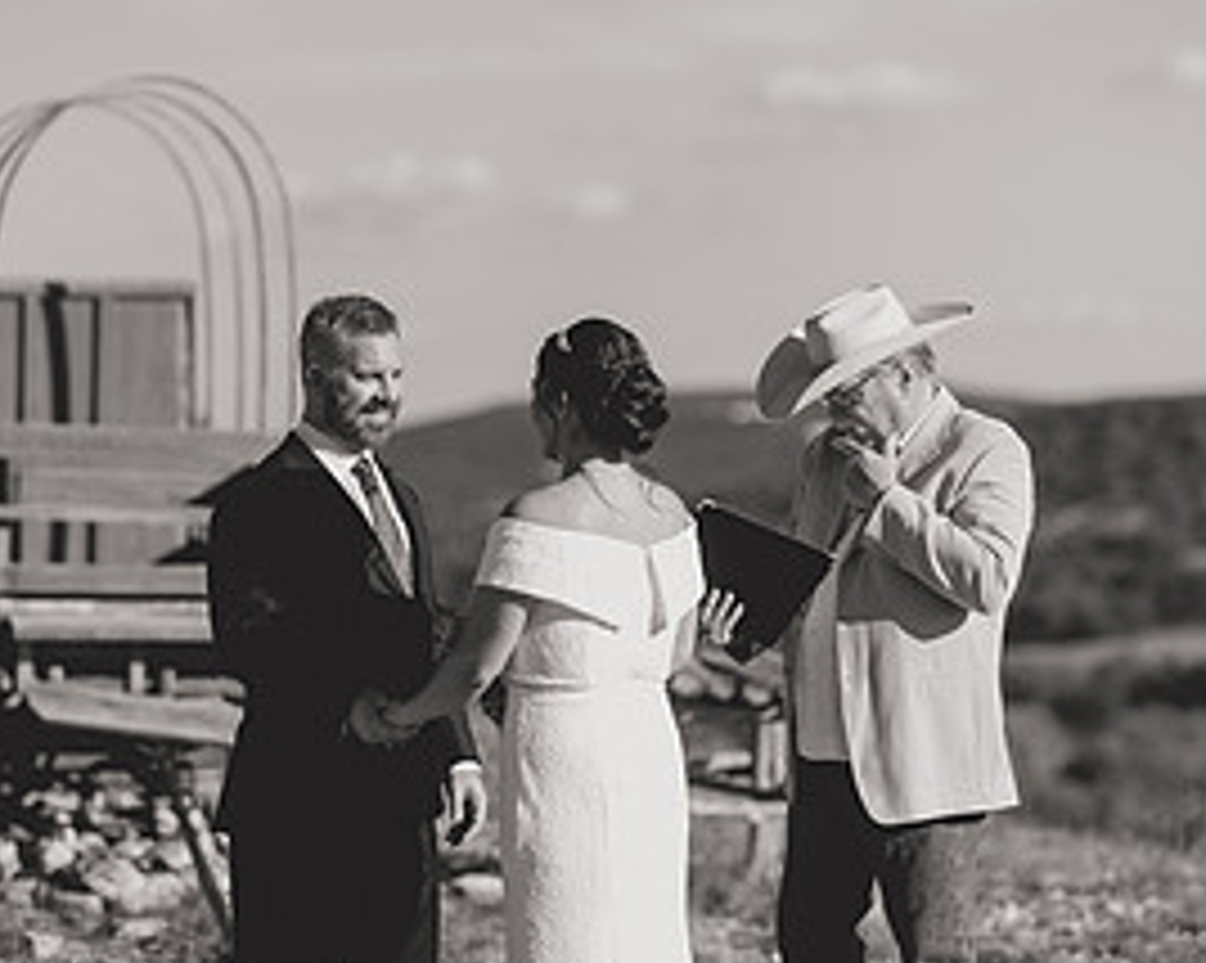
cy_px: 459
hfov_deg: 14.4
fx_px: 4779
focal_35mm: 134
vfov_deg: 11.5
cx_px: 551
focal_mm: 85
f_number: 2
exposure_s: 1/4000
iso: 50
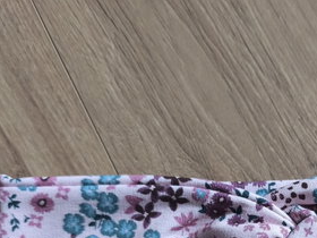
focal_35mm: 51
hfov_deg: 35.6
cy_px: 262
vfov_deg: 26.3
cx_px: 276
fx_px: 467
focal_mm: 6.57
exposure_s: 1/50
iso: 500
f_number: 1.6
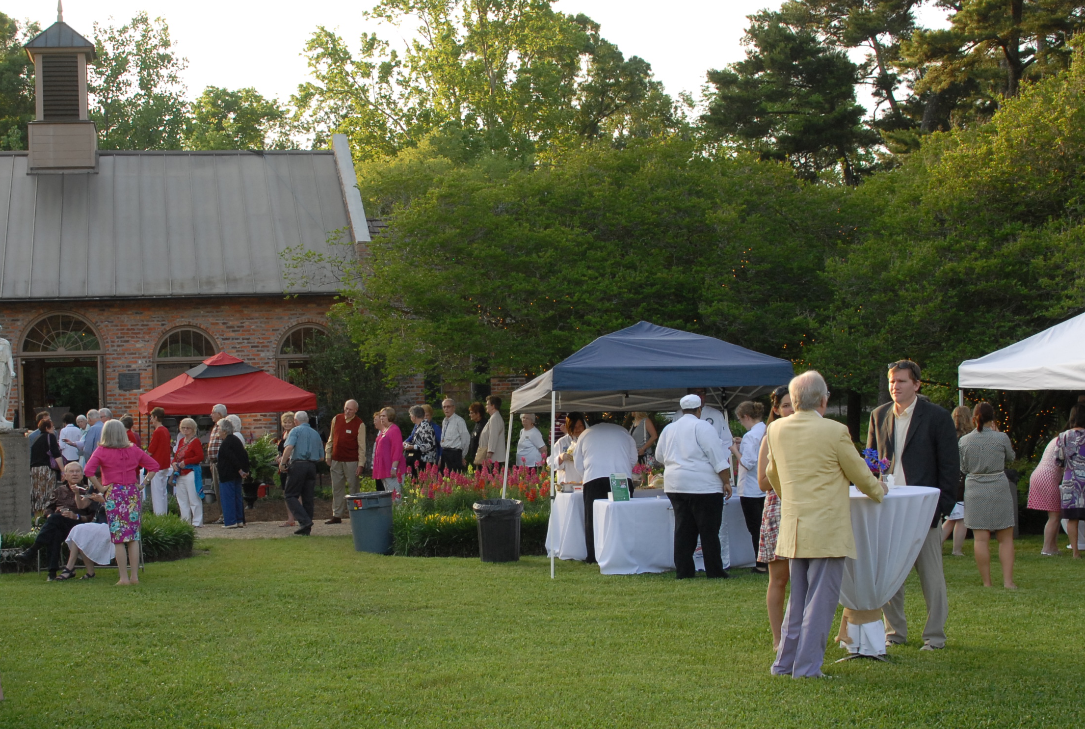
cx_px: 461
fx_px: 1661
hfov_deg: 36.1
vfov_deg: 24.7
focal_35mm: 55
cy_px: 402
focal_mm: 28
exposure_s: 1/160
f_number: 7.1
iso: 400
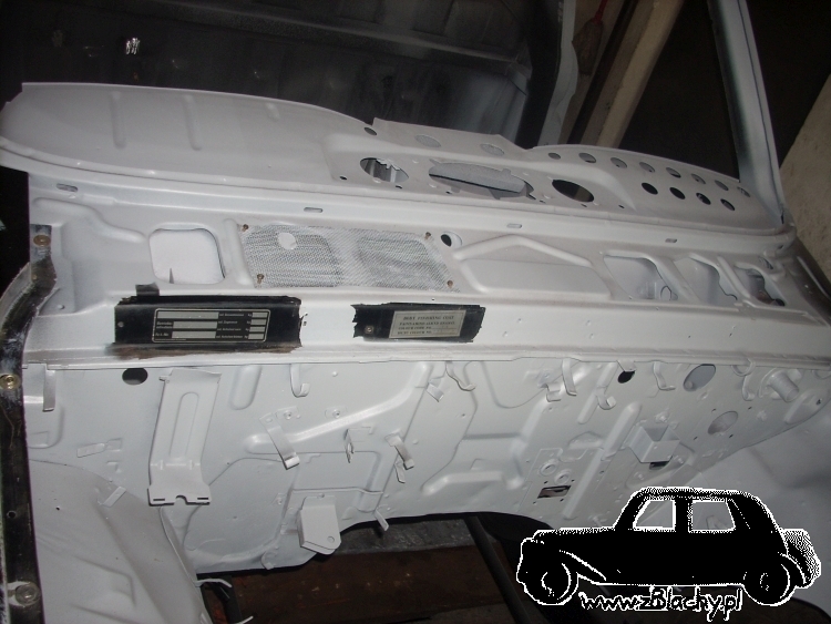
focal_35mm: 37
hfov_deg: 50.1
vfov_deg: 38.7
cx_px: 416
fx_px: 889
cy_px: 312
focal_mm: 6.2
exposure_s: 1/30
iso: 64
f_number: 2.8
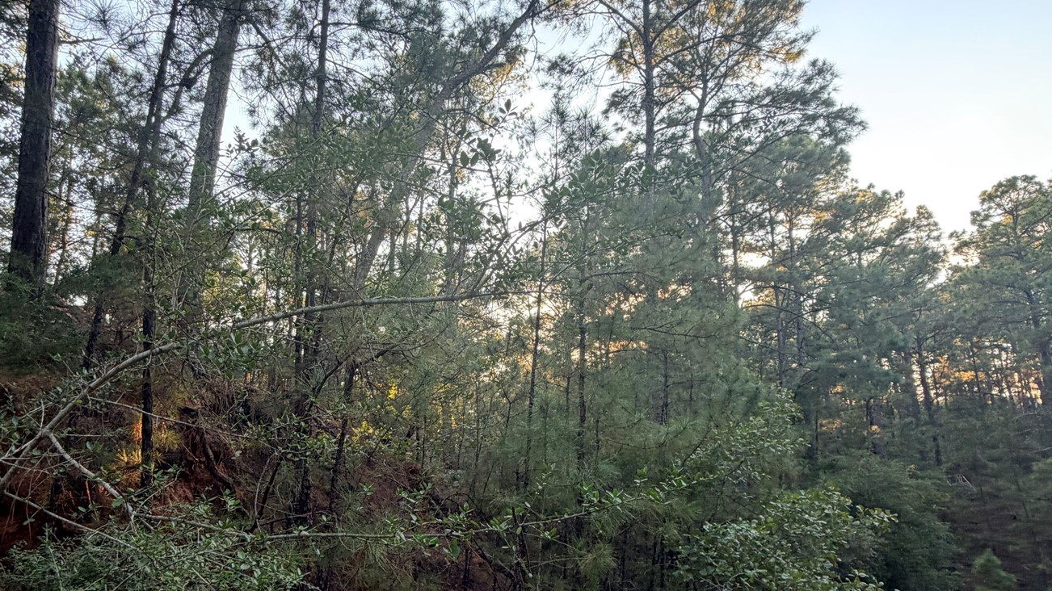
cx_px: 473
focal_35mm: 24
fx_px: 669
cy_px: 354
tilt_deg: +9.2
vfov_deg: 47.4
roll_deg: +3.3
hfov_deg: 76.1
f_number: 2.2
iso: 80
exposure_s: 1/121
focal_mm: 2.22
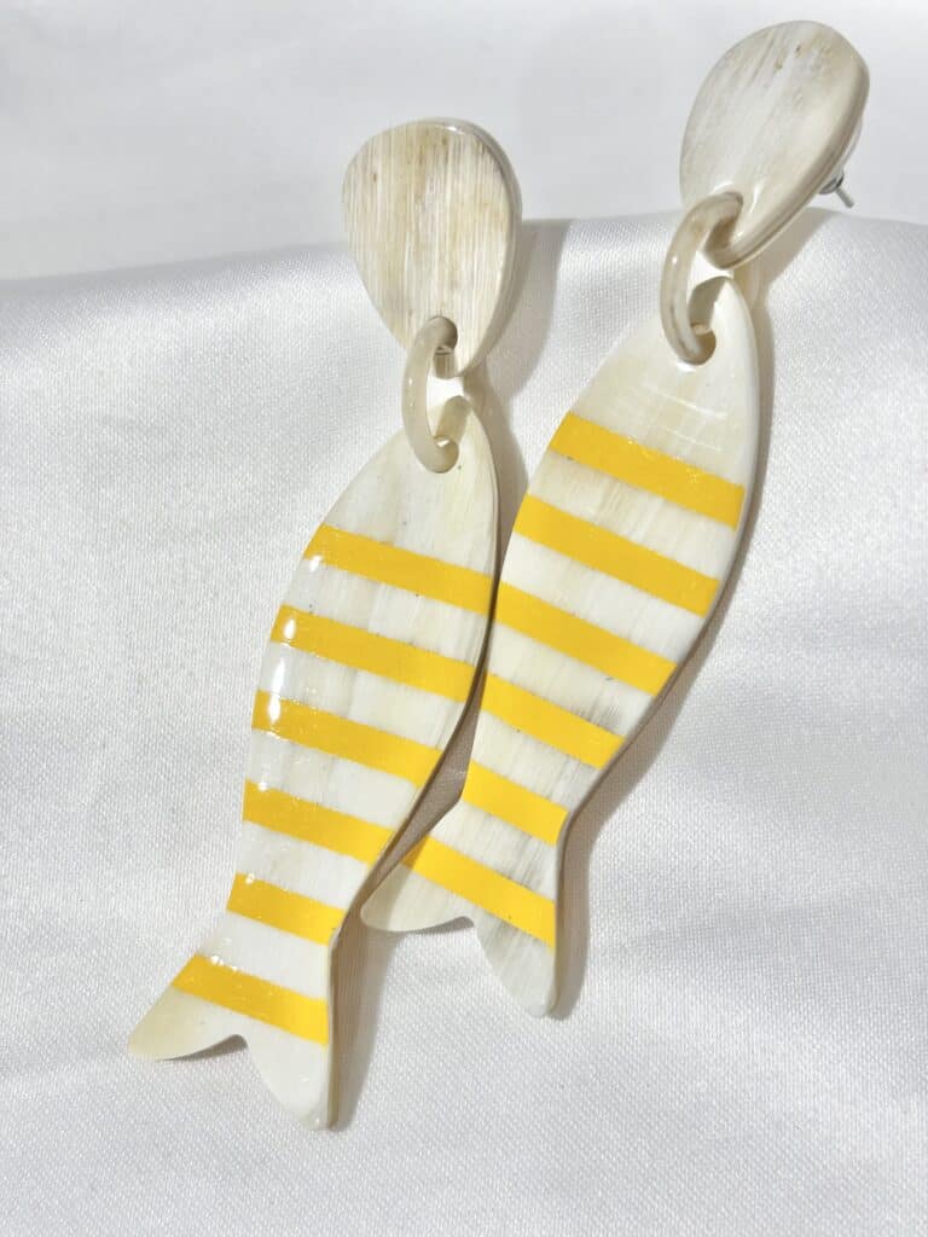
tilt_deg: -55.0
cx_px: 464
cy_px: 618
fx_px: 1859
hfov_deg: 28.0
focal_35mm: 52
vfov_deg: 36.8
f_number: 1.6
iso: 32
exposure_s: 1/360
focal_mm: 5.96
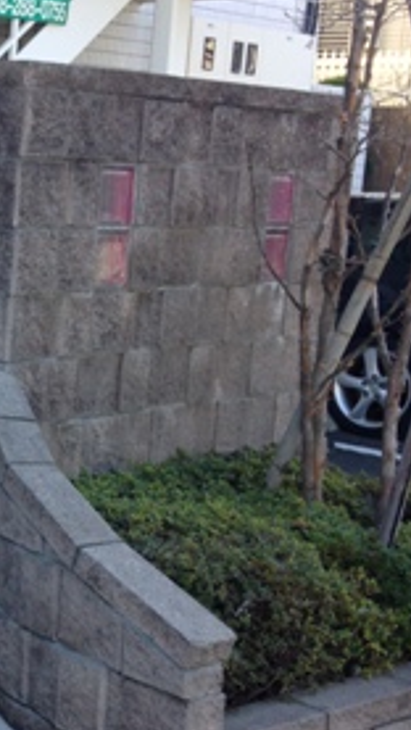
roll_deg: -1.0
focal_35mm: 83
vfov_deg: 25.6
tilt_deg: -11.7
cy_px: 416
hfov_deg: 13.7
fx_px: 1607
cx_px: -213
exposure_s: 1/217
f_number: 2.4
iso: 50
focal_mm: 4.12
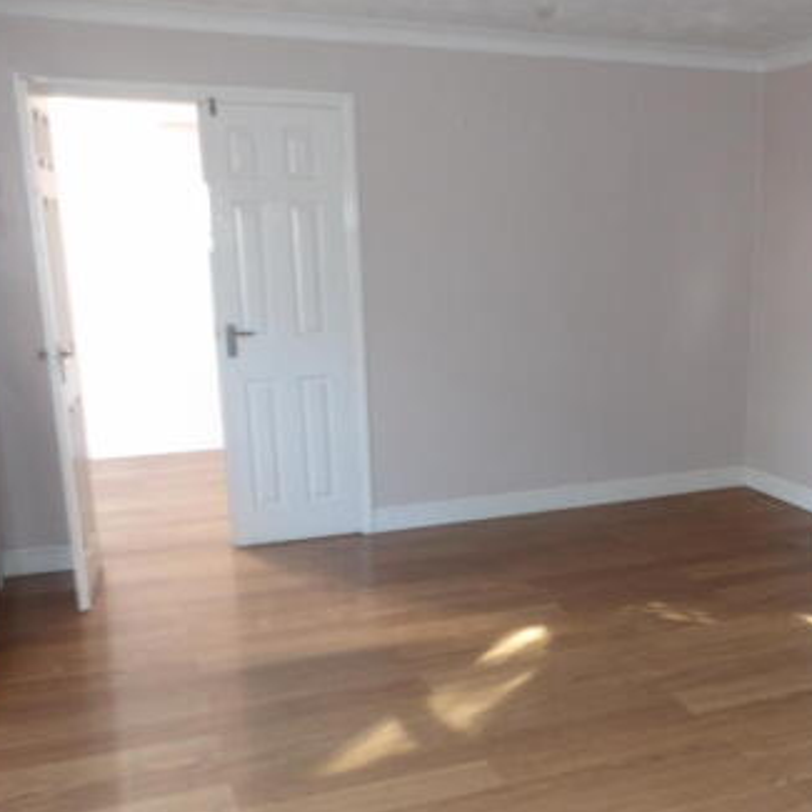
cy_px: 498
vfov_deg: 43.6
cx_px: 576
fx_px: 1008
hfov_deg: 42.9
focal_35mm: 38
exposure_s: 1/23
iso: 200
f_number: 4.1
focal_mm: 4.3
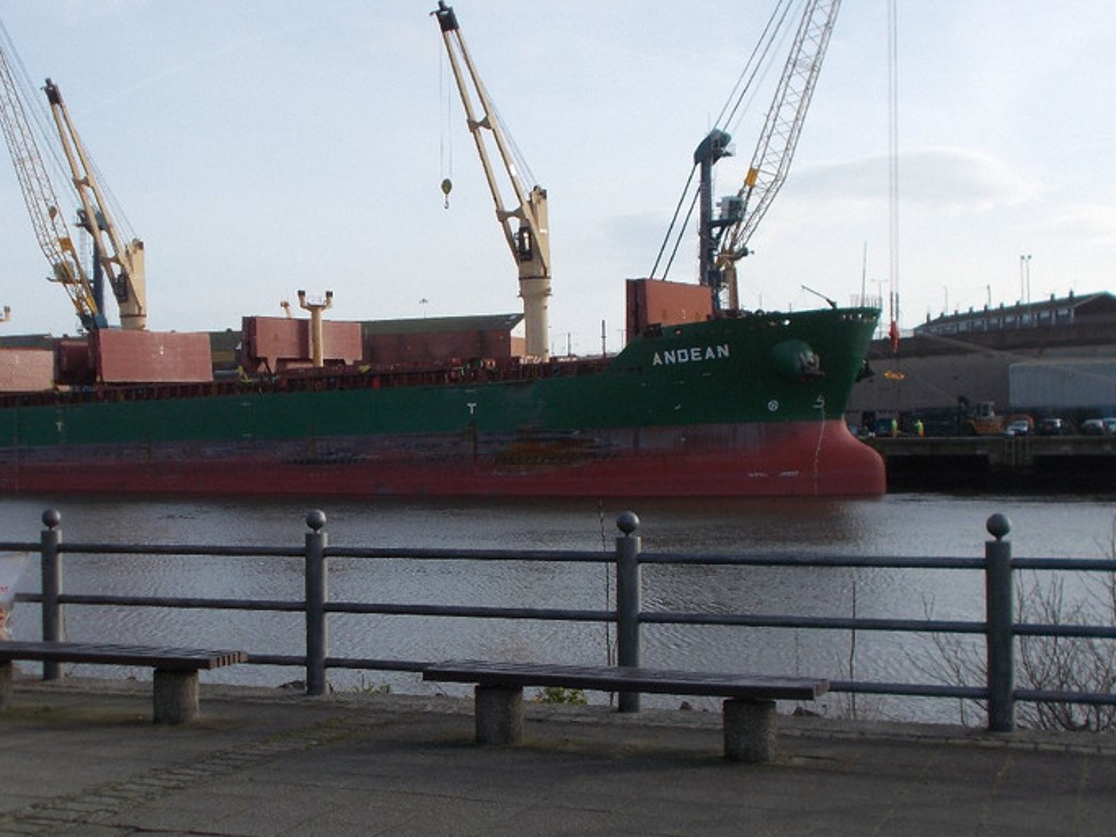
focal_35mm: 53
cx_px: 396
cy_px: 467
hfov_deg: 35.9
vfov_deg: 27.5
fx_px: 1709
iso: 80
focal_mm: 6
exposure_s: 1/500
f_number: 3.6
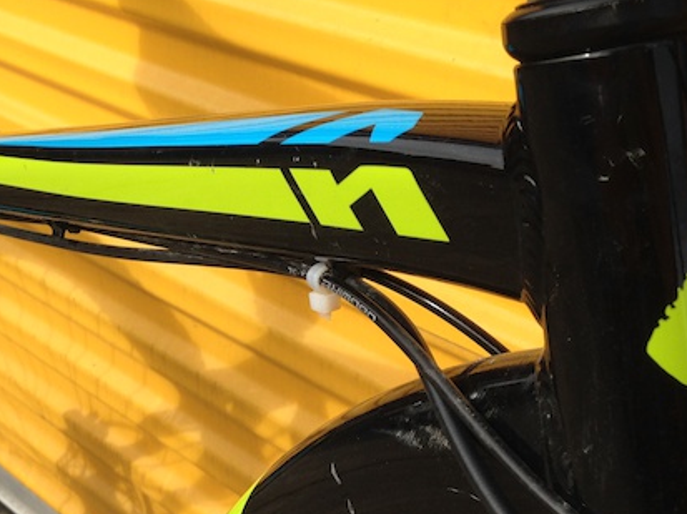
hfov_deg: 30.1
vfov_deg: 22.7
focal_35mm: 64
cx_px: 230
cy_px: 371
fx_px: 1269
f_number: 2.4
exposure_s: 1/1232
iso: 50
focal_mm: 4.12
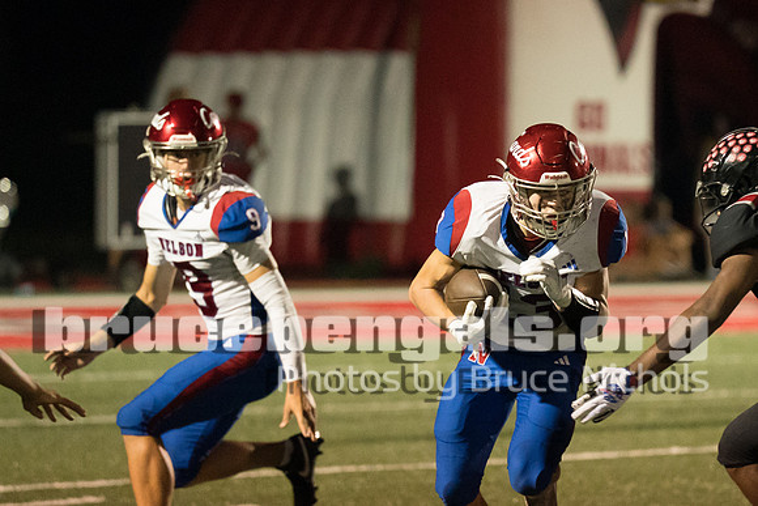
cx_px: 585
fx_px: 8253
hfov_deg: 5.3
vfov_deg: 3.5
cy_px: 248
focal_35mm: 392
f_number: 2.8
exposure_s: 1/1000
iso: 12800
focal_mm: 191
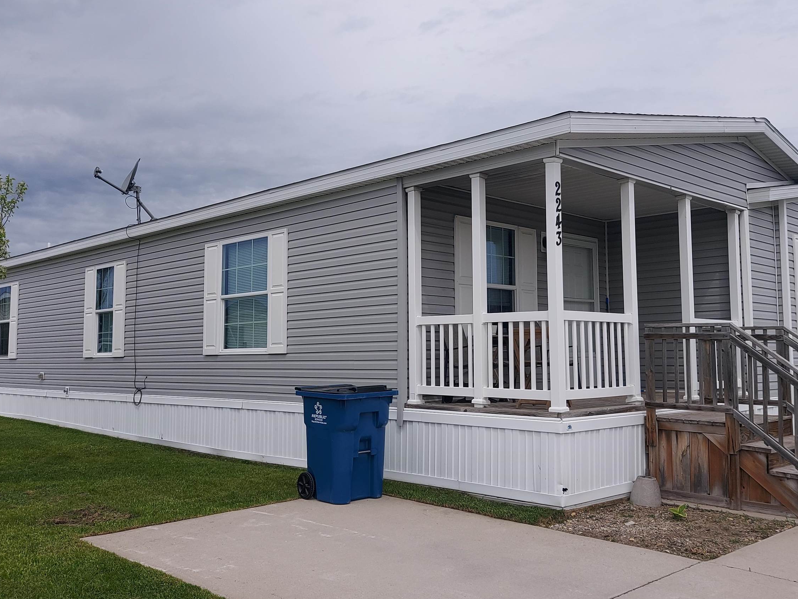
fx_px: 784
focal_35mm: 34
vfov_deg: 41.8
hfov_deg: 53.8
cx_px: 453
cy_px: 293
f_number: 2
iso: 50
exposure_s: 1/2367
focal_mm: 4.6
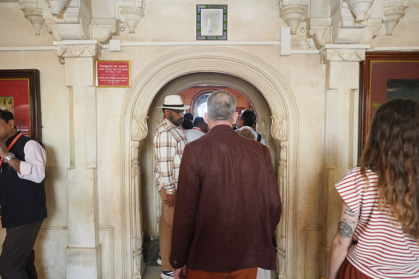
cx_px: 210
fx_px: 279
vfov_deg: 53.1
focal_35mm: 24
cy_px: 140
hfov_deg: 73.7
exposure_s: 1/80
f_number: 6.3
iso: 3200
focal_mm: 24
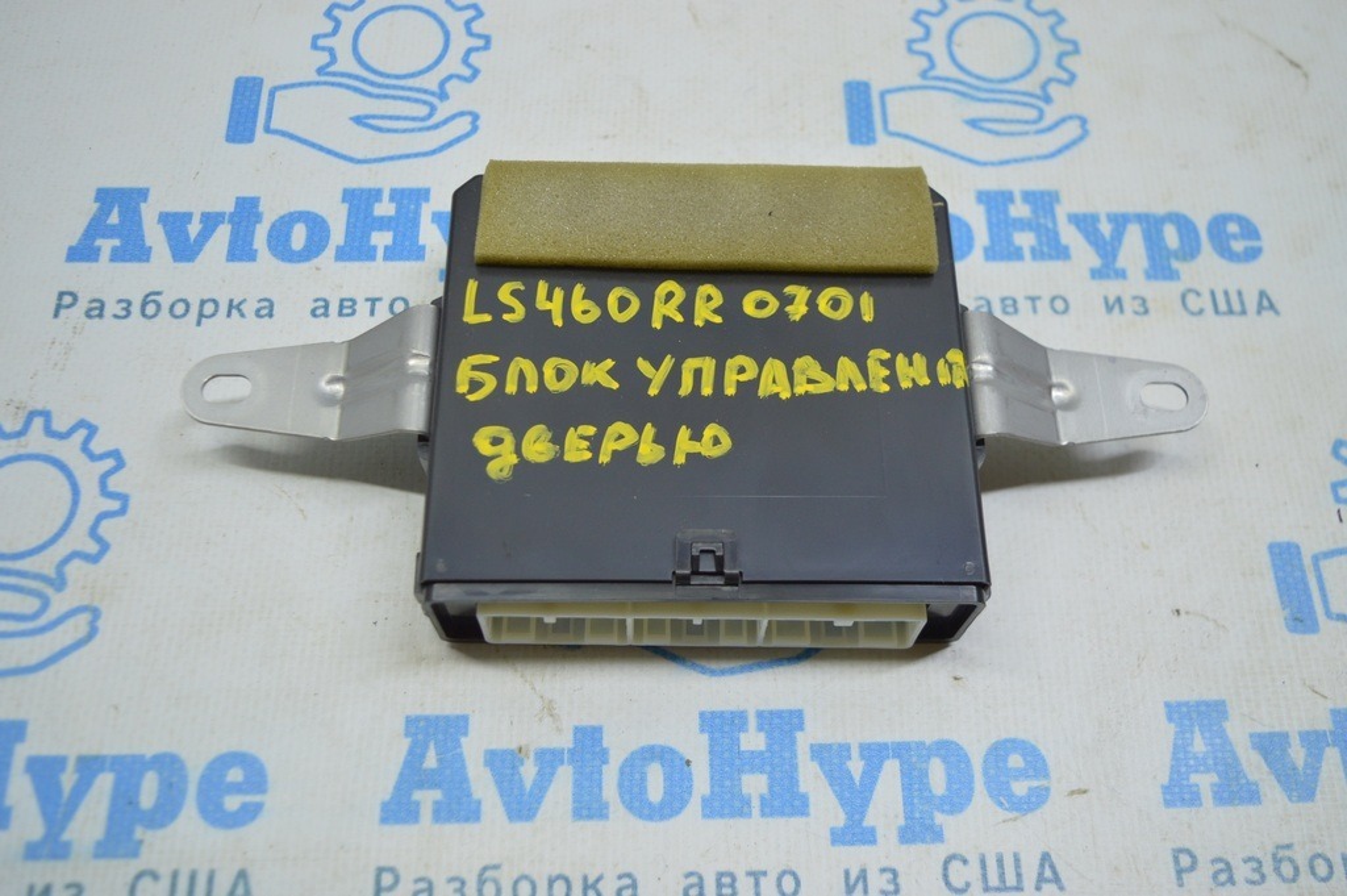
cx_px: 674
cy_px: 448
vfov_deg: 36.8
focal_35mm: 36
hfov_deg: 53.2
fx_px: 1346
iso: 400
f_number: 4
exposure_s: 1/80
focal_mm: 24
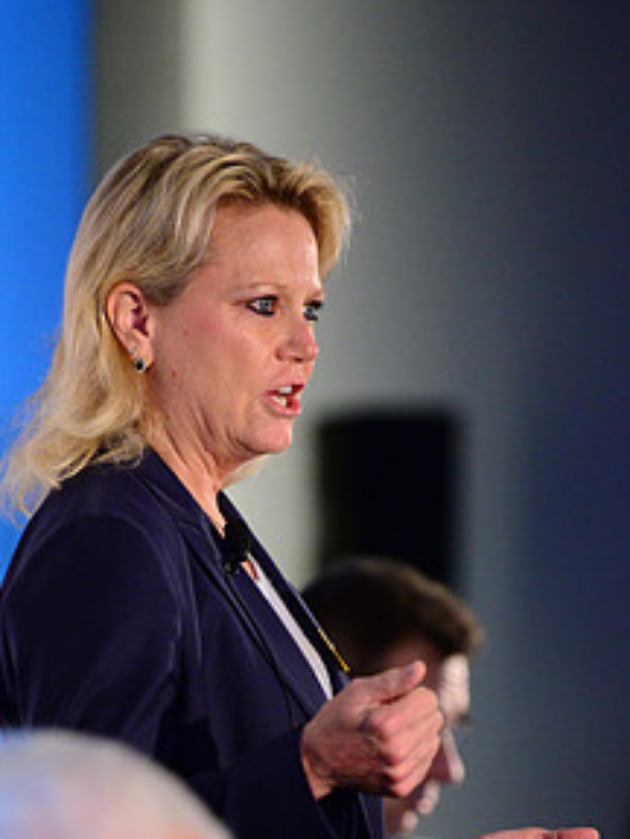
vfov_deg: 6.0
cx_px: 150
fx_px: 7984
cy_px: 795
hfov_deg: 4.5
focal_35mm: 329
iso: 4000
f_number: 2.8
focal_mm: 170
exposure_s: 1/250
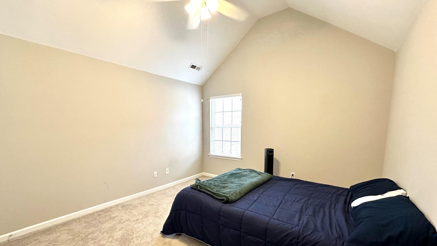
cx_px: 211
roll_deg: +0.1
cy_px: 149
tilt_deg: -6.6
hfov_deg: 99.3
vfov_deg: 66.4
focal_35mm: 16
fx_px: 185
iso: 200
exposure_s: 1/60
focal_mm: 2.22
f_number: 2.2
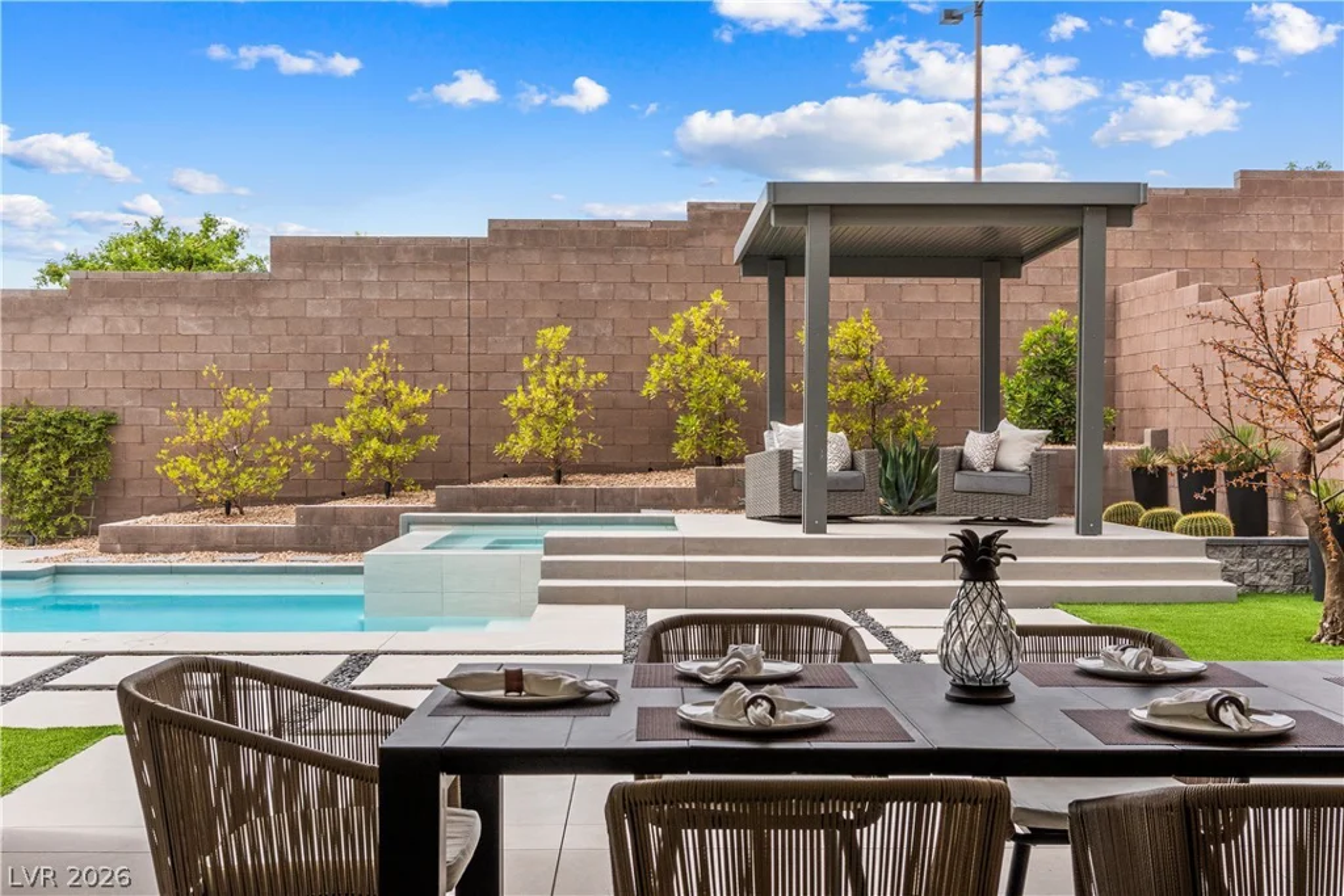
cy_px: 448
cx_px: 672
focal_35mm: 39
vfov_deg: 34.2
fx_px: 1456
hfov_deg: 49.5
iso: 400
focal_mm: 26
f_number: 8
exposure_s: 1/8000
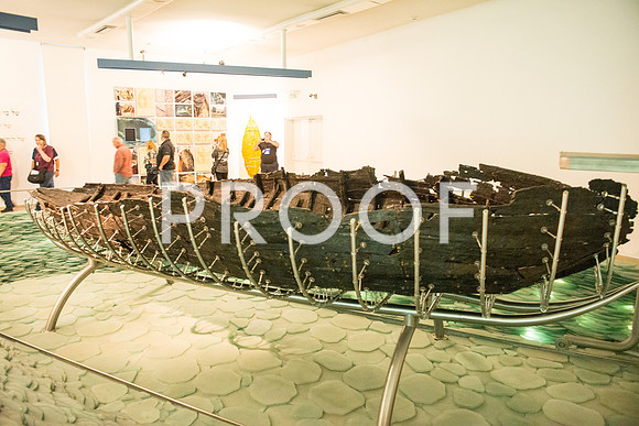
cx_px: 320
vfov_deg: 49.6
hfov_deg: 69.4
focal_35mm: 26
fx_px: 462
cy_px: 213
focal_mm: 26
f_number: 2.8
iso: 6400
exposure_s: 1/30
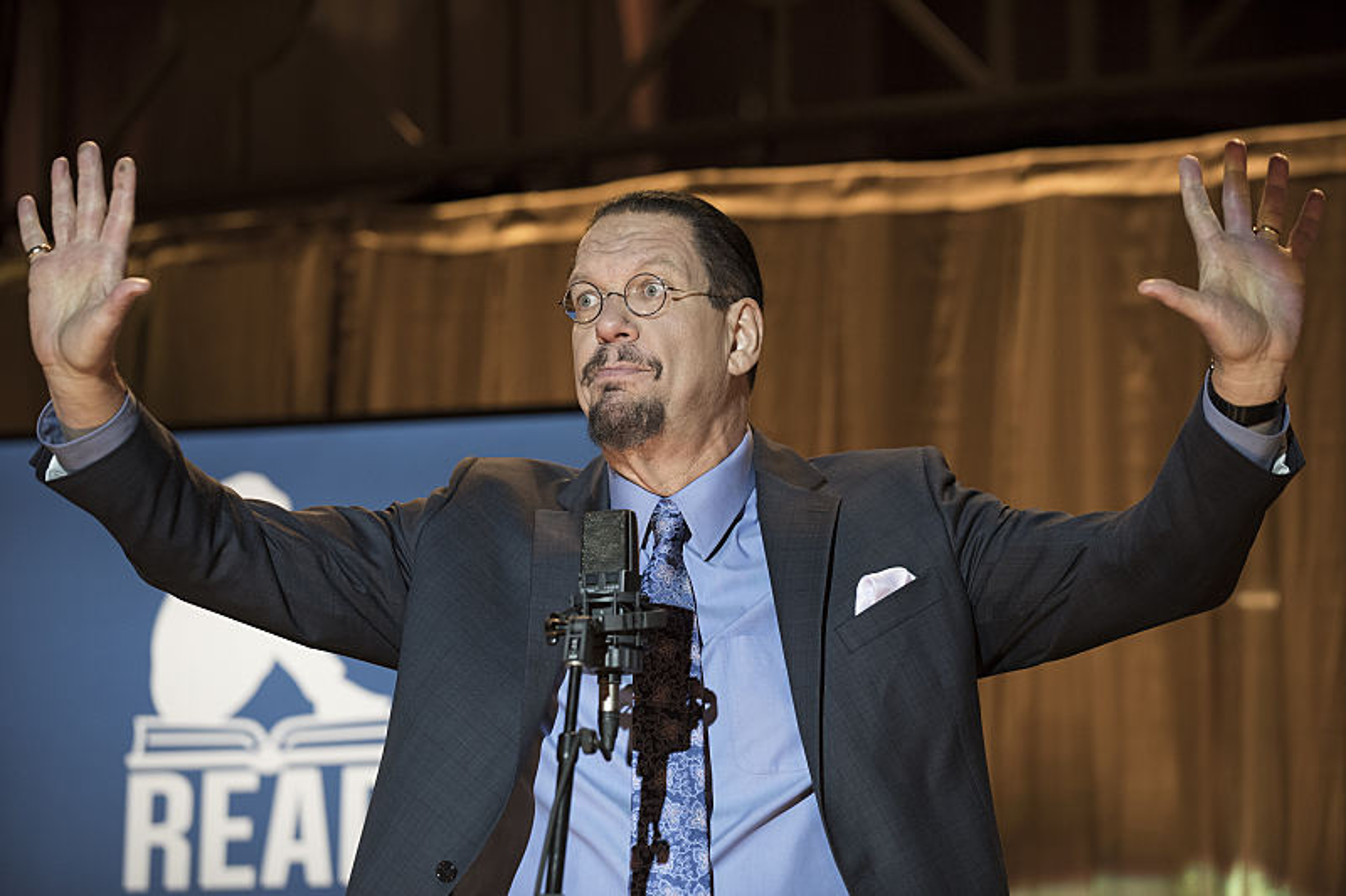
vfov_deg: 10.5
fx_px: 4859
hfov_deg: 15.8
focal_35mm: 130
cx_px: 673
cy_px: 448
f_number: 3.5
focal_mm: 130
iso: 2000
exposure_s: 1/160
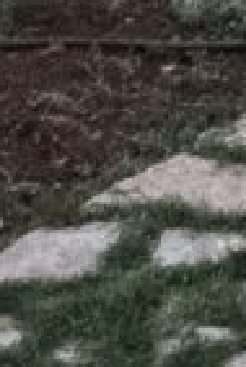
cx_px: 1199
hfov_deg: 3.3
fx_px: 3977
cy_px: -881
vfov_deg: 4.9
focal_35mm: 389
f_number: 4
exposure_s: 1/320
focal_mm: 24
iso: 8000
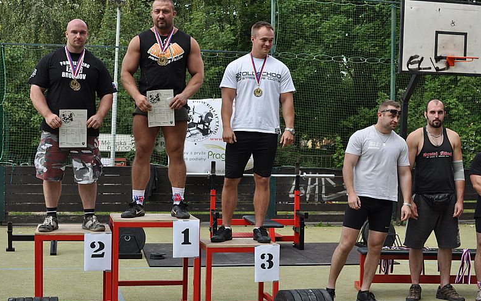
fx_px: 715
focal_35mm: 55
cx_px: 238
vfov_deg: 23.8
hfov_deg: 37.2
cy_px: 143
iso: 400
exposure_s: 1/320
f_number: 6.3
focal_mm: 35
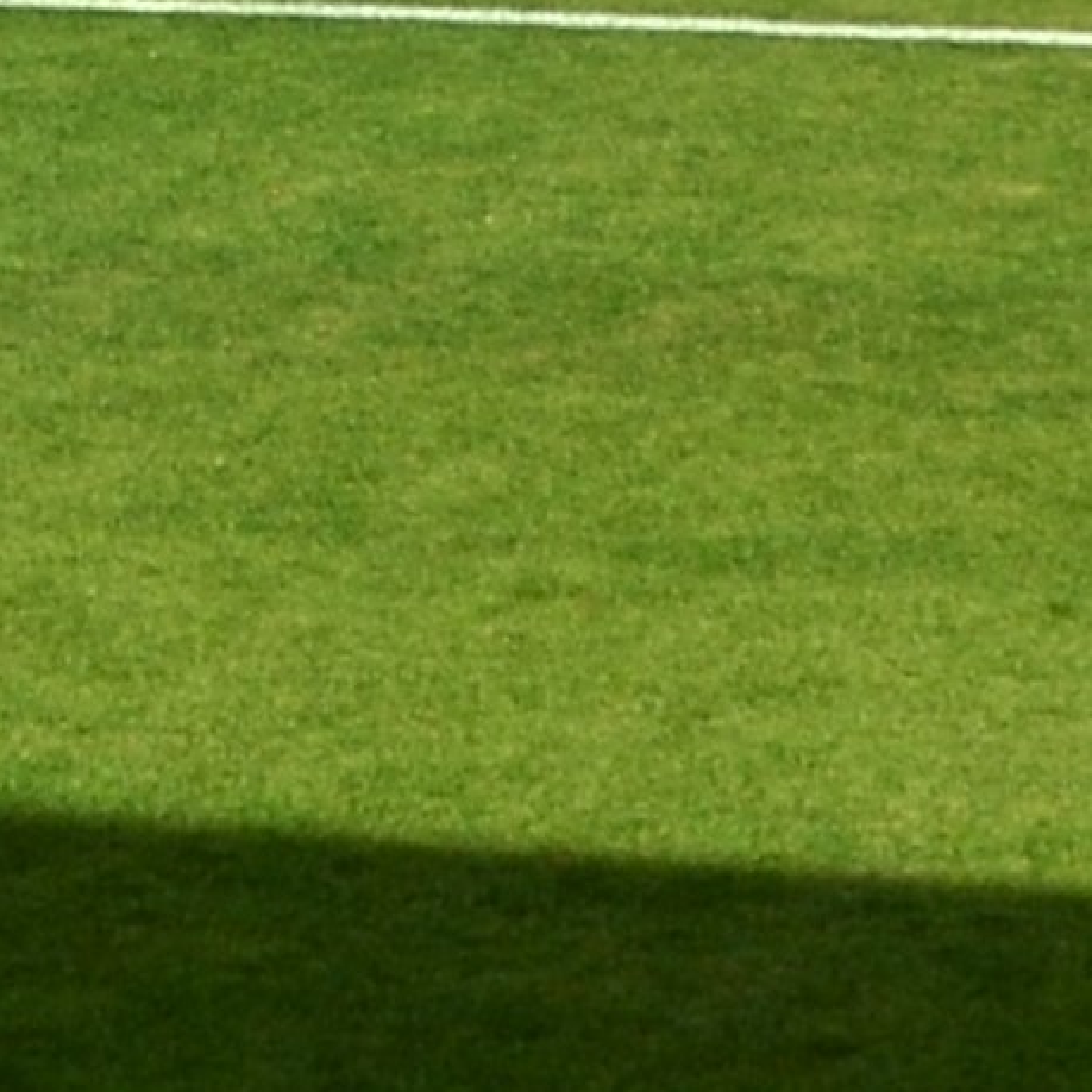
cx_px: -746
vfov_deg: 7.7
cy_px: -815
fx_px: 7923
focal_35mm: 222
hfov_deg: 7.7
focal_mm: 18
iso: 140
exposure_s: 1/125
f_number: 11
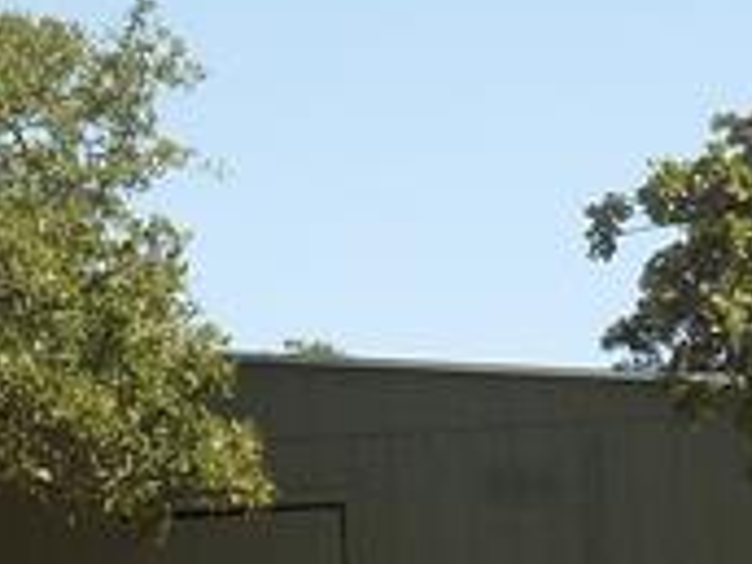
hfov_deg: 11.0
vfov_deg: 8.2
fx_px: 3889
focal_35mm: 179
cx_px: 136
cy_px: 713
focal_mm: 5.3
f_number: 3.3
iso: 80
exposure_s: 1/500
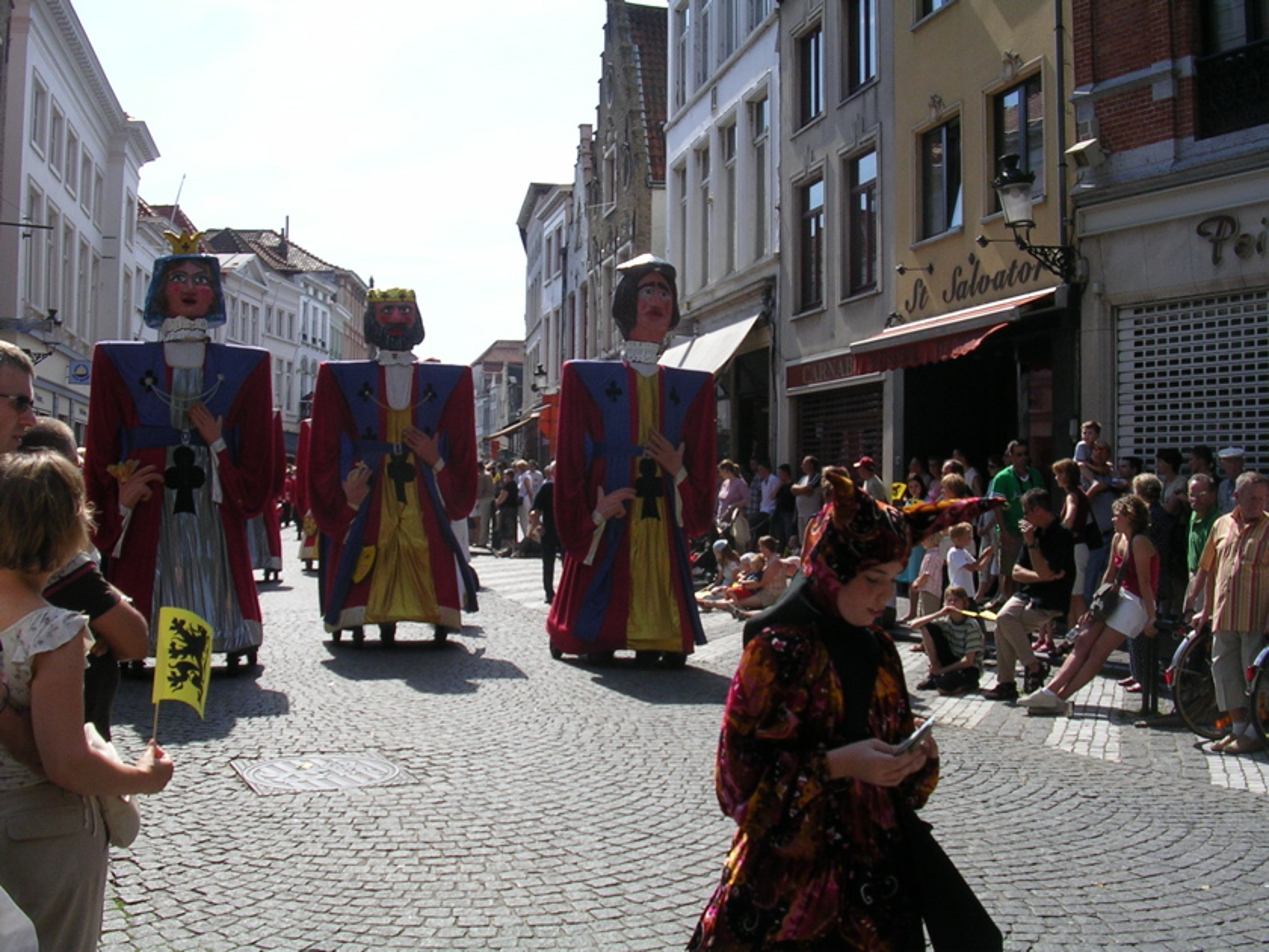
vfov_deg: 37.7
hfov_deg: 49.0
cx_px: 634
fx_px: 1393
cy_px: 476
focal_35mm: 38
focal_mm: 5.8
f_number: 5.6
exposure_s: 1/278
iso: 50
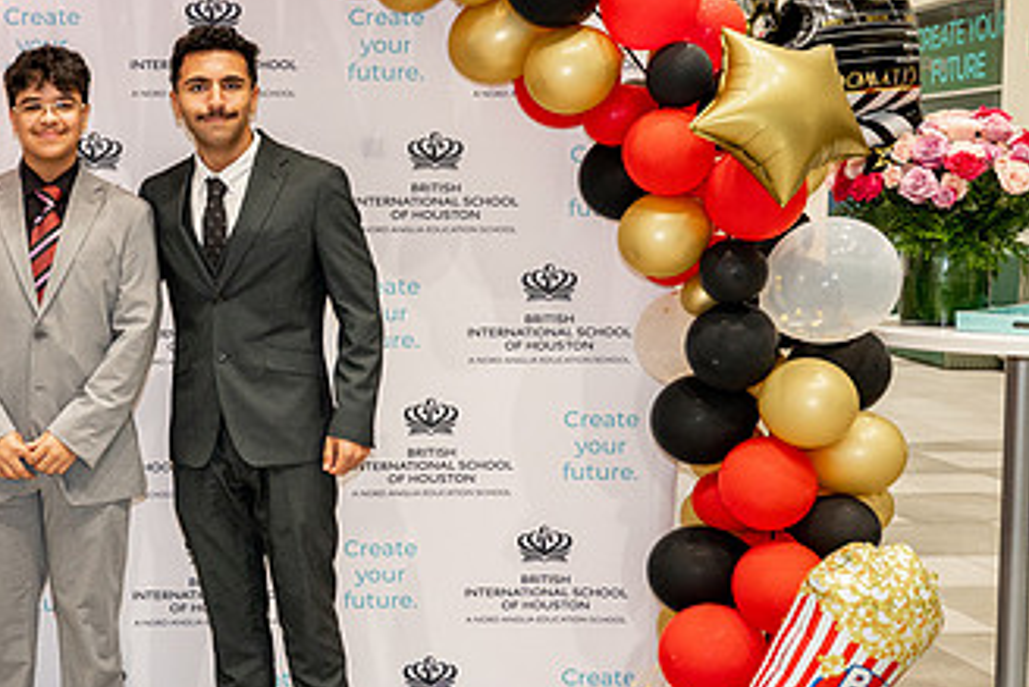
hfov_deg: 32.3
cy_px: 305
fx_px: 1687
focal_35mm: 59
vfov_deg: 23.0
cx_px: 104
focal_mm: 32
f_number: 4
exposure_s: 1/100
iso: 1250
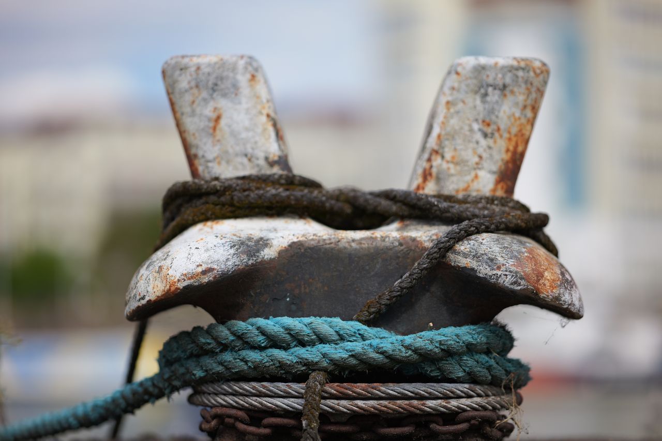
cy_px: 220
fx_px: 1563
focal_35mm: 85
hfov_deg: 23.9
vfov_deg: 16.1
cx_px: 331
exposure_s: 1/8000
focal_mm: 85
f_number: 1.2
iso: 100
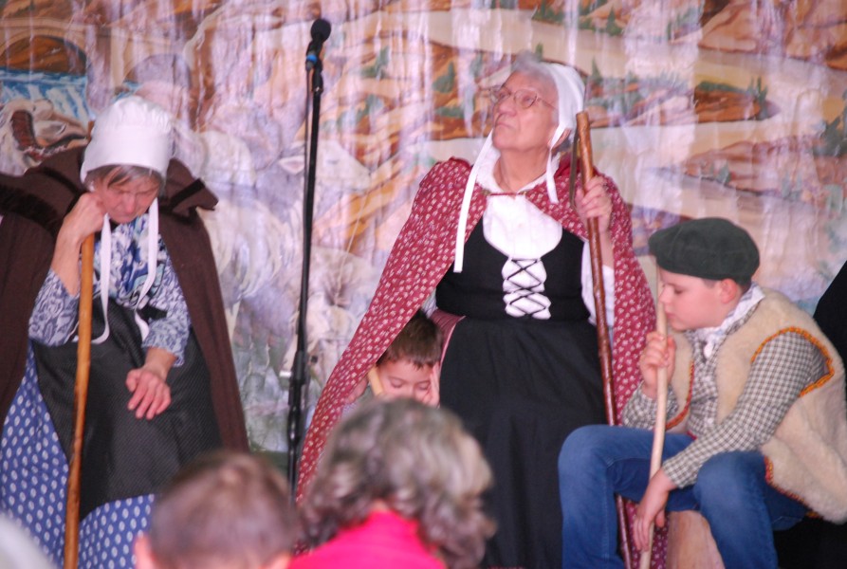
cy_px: 284
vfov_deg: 7.5
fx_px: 4316
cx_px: 424
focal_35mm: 183
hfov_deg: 11.2
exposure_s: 1/60
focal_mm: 122
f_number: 5
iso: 1000
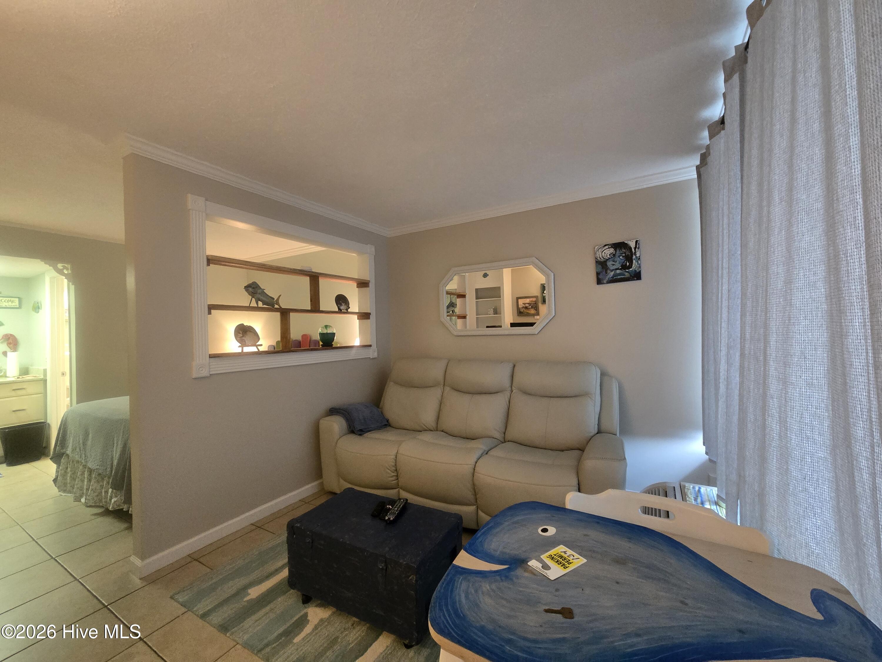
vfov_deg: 89.9
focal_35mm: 13
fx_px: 331
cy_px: 331
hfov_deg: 106.2
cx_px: 441
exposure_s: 1/60
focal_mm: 2.2
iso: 800
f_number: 2.2
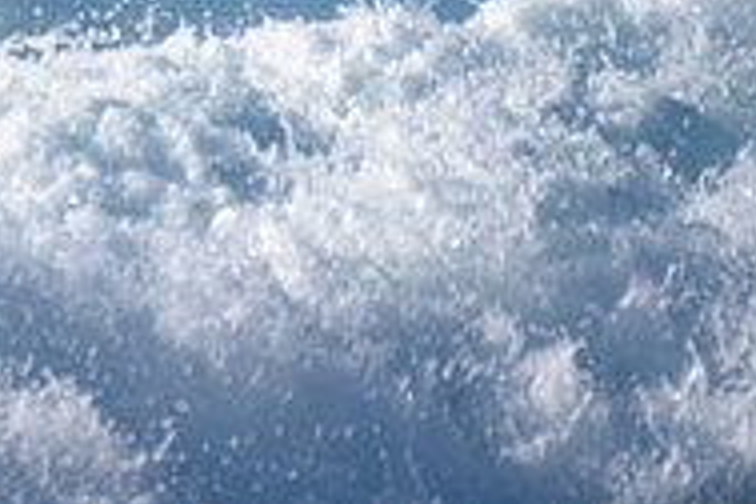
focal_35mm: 1878
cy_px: -426
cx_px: -478
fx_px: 39435
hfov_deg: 1.1
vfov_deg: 0.7
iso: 140
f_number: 5.6
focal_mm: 500
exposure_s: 1/2000
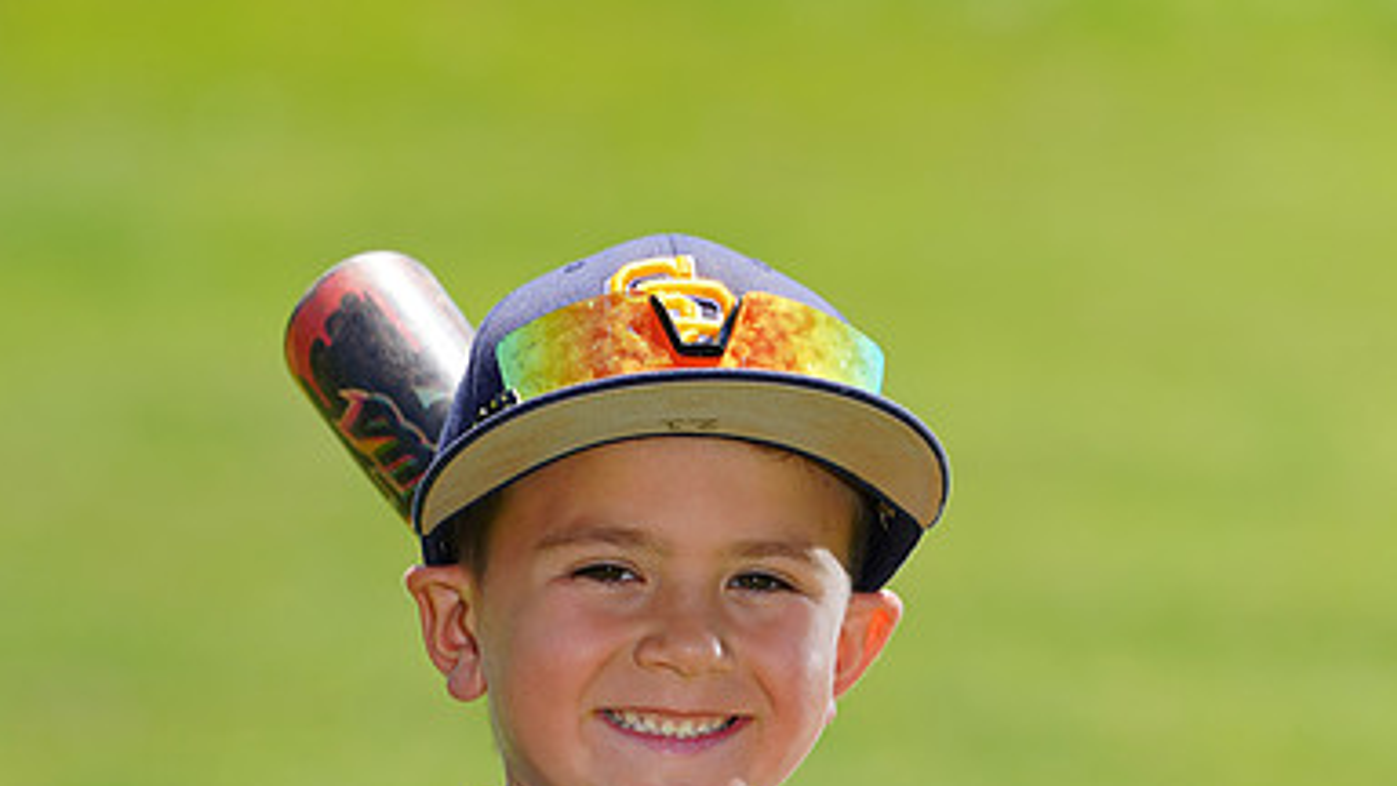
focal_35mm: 446
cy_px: 964
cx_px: 697
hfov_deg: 4.8
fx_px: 16521
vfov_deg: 2.7
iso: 100
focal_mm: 282
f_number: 7.1
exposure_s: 1/250
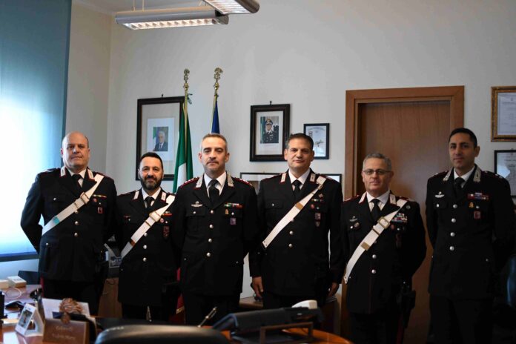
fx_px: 745
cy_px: 172
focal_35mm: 52
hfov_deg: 38.2
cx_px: 258
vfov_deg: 26.0
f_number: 1.8
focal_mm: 35
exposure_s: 1/640
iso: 2800
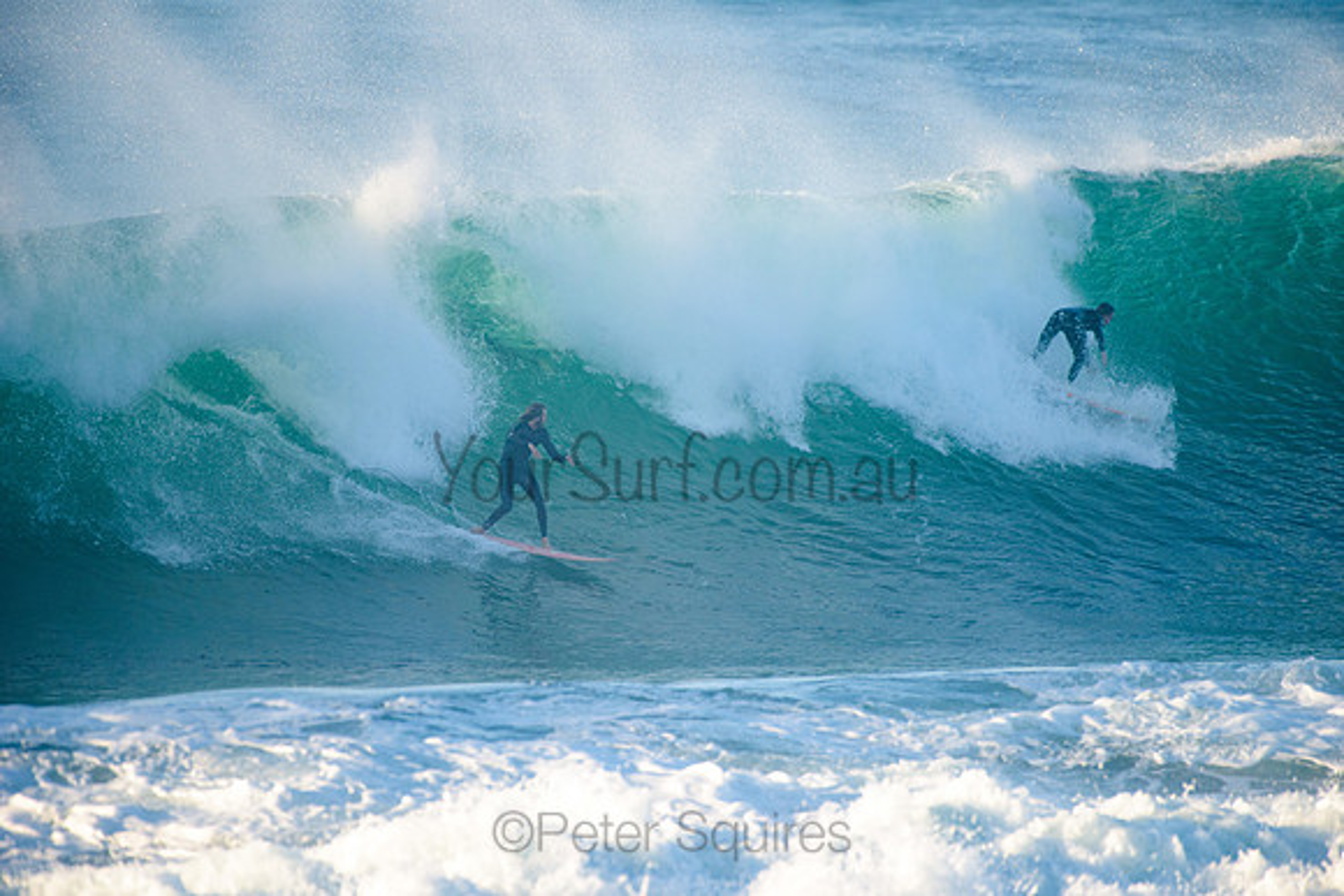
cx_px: 672
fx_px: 18674
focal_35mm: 500
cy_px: 448
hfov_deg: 4.1
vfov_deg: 2.8
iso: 400
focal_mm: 500
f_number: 5.6
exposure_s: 1/1600
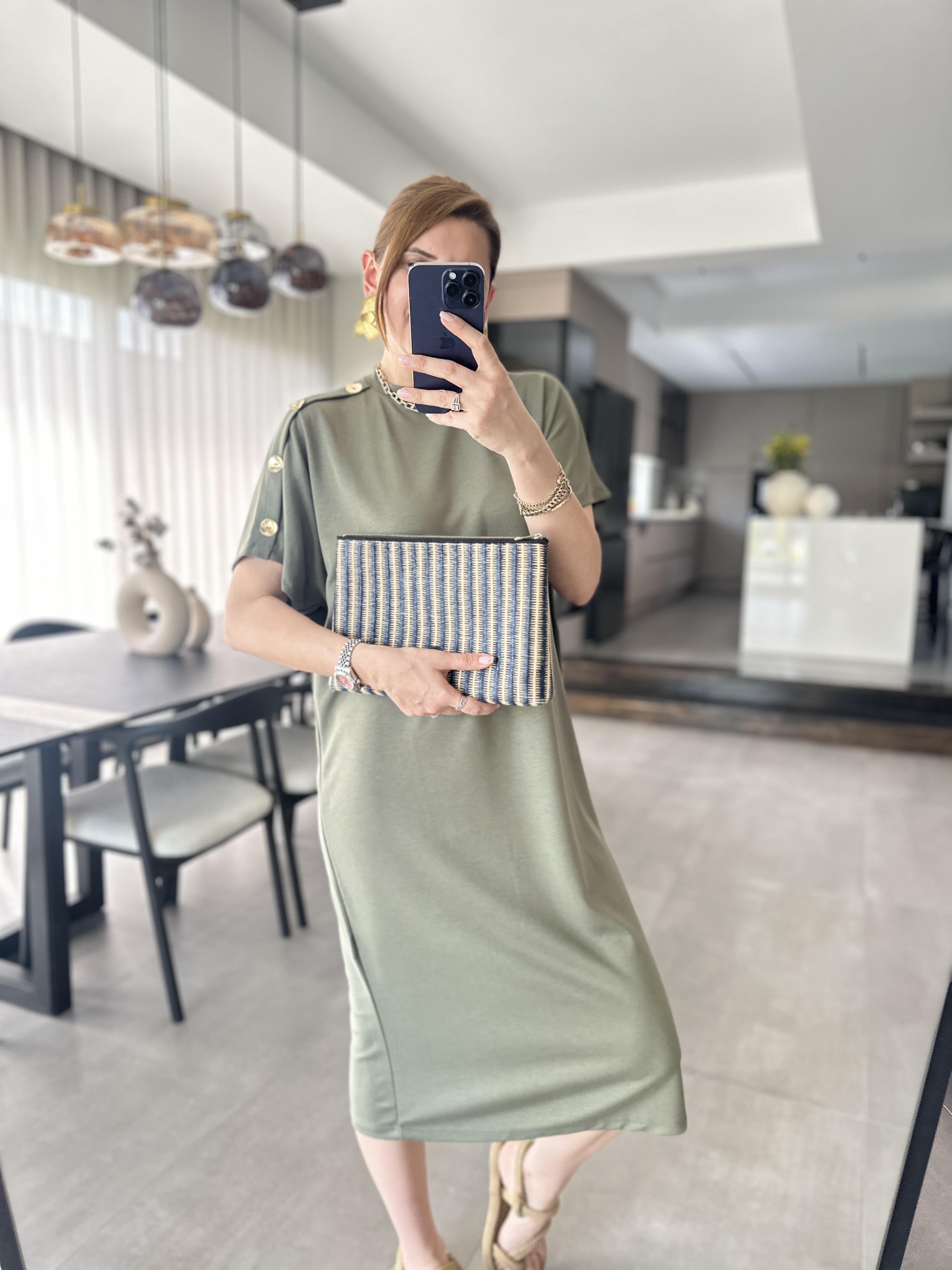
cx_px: 476
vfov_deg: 71.6
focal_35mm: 24
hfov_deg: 56.8
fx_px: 880
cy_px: 635
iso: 250
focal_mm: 6.86
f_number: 1.78
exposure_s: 1/101
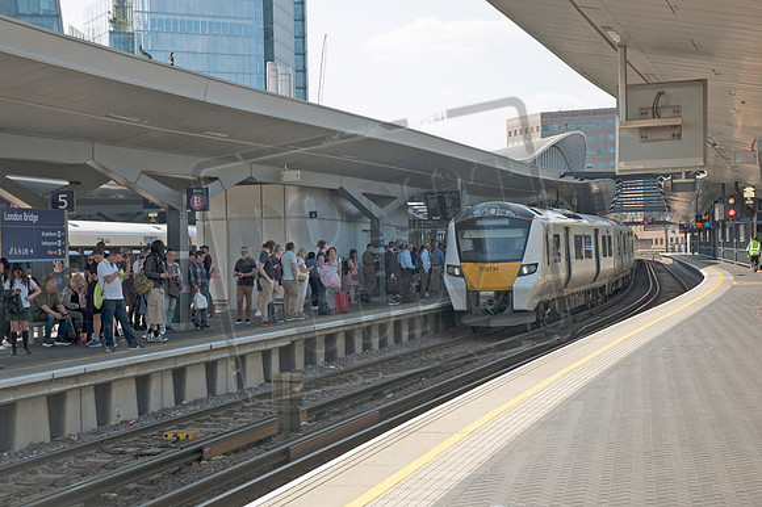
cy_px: 254
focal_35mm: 66
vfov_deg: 20.6
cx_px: 381
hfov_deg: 30.5
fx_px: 1396
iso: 360
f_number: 5.6
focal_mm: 44
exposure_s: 1/500
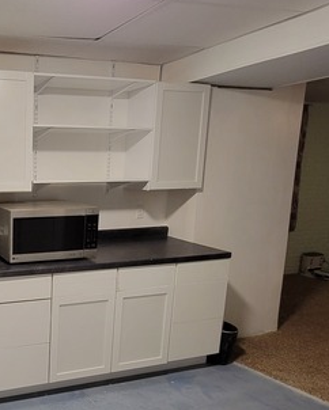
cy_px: 234
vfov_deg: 61.9
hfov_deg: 42.5
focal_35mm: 28
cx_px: -18
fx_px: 340
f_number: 2.2
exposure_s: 1/30
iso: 320
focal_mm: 2.2
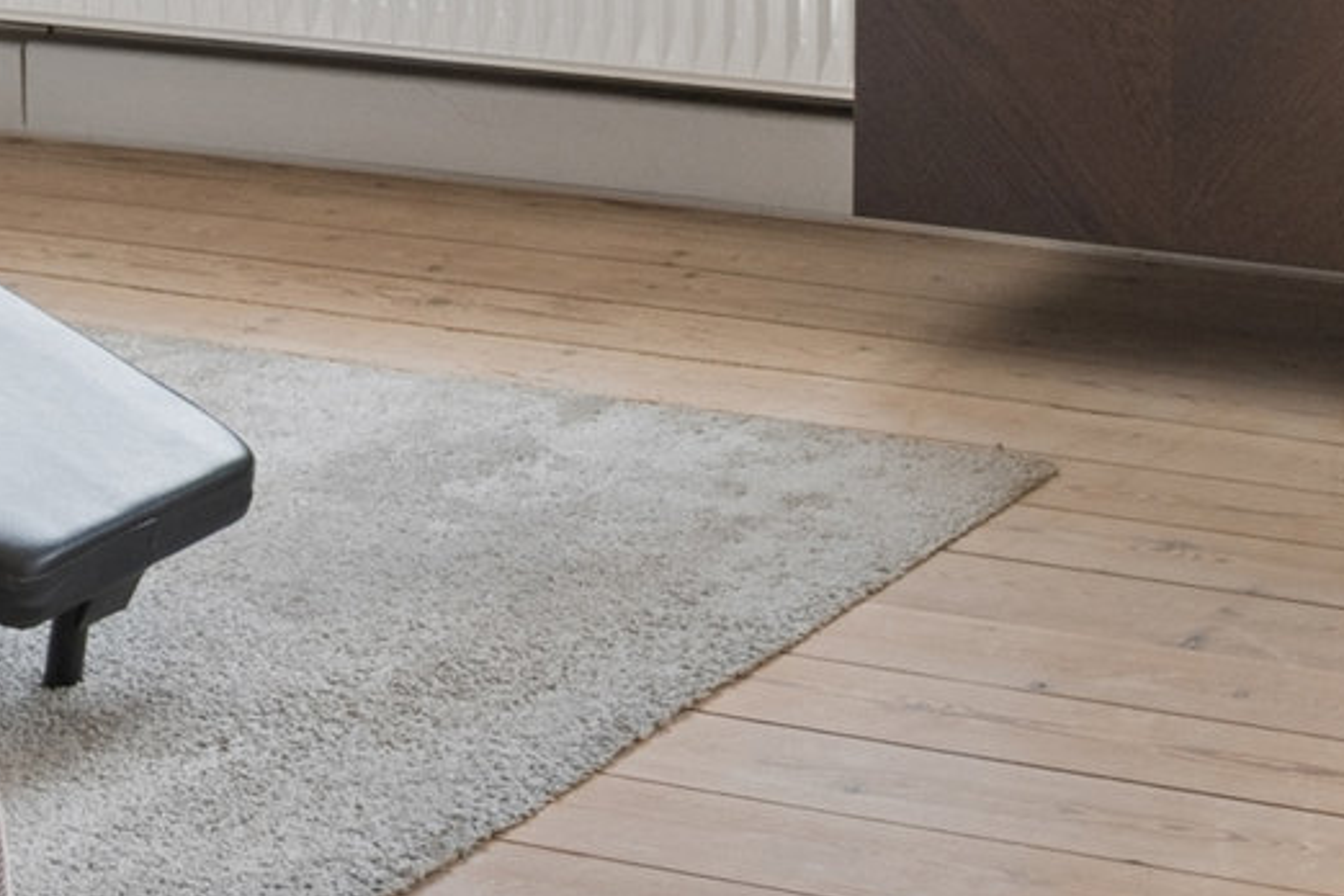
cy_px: -847
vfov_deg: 10.9
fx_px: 4293
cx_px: 1287
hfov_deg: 17.4
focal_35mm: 115
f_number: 13
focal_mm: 20
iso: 400
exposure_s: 1/50
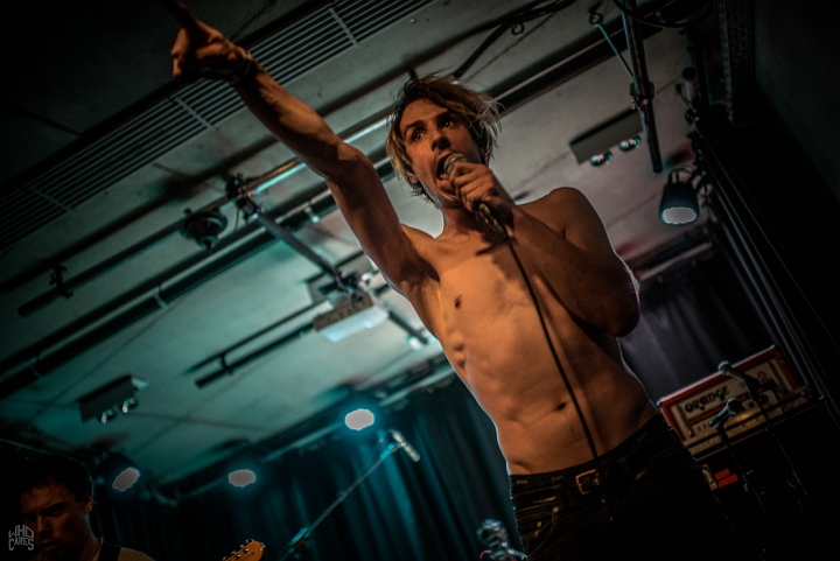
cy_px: 280
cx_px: 420
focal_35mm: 35
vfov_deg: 37.9
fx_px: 817
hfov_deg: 54.4
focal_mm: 35
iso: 3200
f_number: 1.4
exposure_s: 1/100
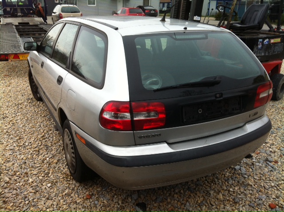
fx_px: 287
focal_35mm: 35
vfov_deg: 40.6
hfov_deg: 52.7
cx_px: 142
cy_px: 106
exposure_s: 1/165
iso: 80
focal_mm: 3.85
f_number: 2.8
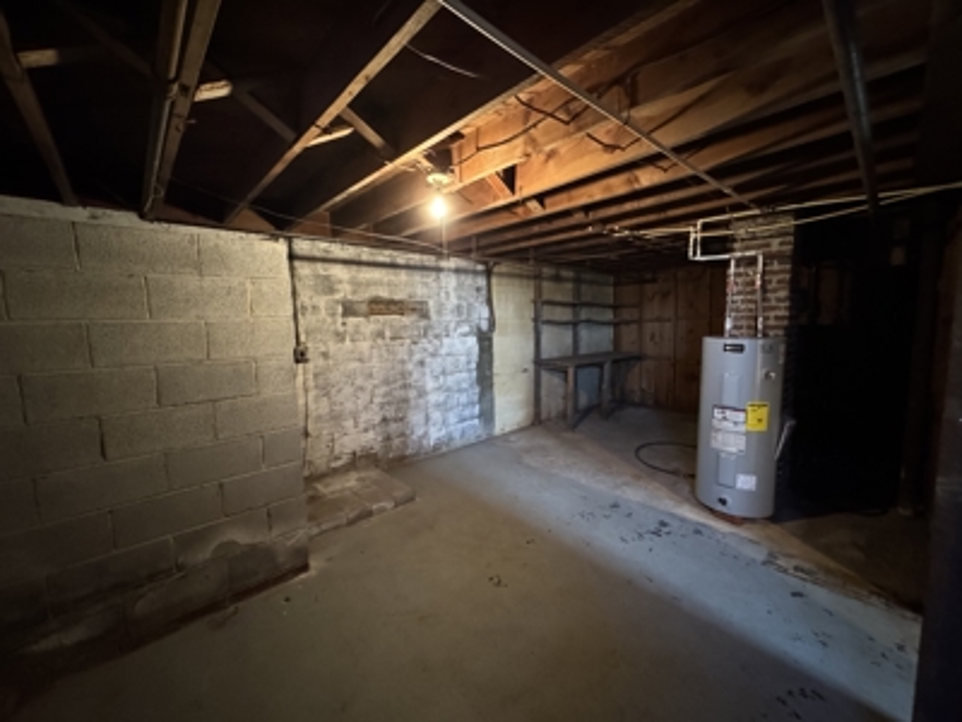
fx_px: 389
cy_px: 361
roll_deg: +1.7
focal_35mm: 14
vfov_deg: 85.7
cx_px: 481
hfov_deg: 102.1
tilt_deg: -4.8
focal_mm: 2.22
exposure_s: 1/40
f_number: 2.2
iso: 1600
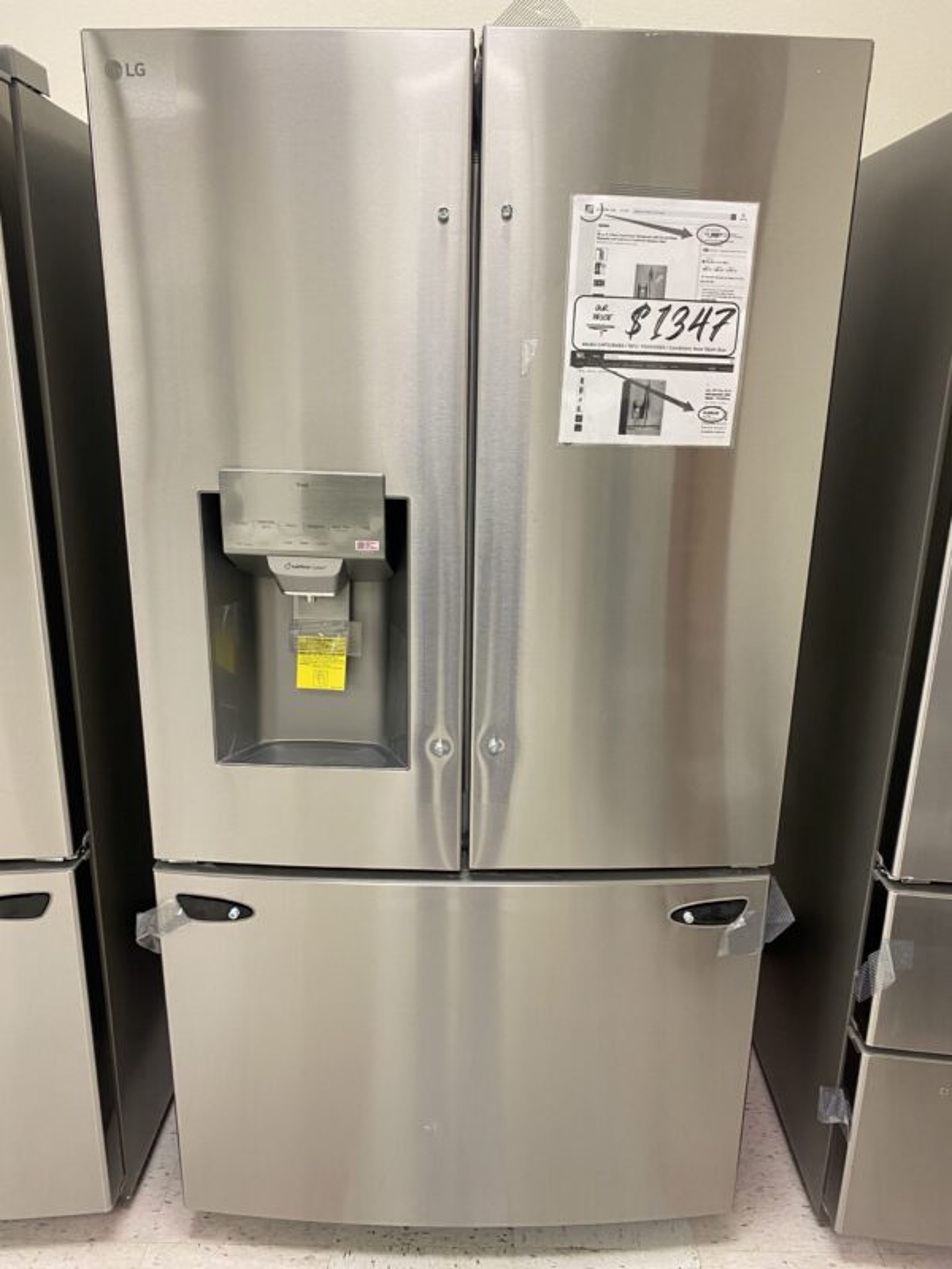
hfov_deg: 53.1
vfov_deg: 67.3
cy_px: 634
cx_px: 476
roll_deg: -1.3
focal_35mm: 26
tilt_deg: -16.5
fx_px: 953
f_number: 1.8
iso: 100
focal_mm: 4.25
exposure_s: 1/66
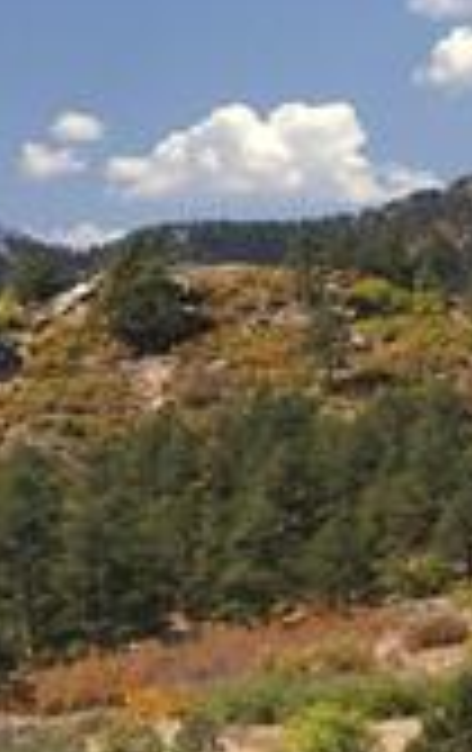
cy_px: 362
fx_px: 4550
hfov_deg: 5.9
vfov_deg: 9.4
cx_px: -148
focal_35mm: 222
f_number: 8
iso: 200
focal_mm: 38
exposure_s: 1/180
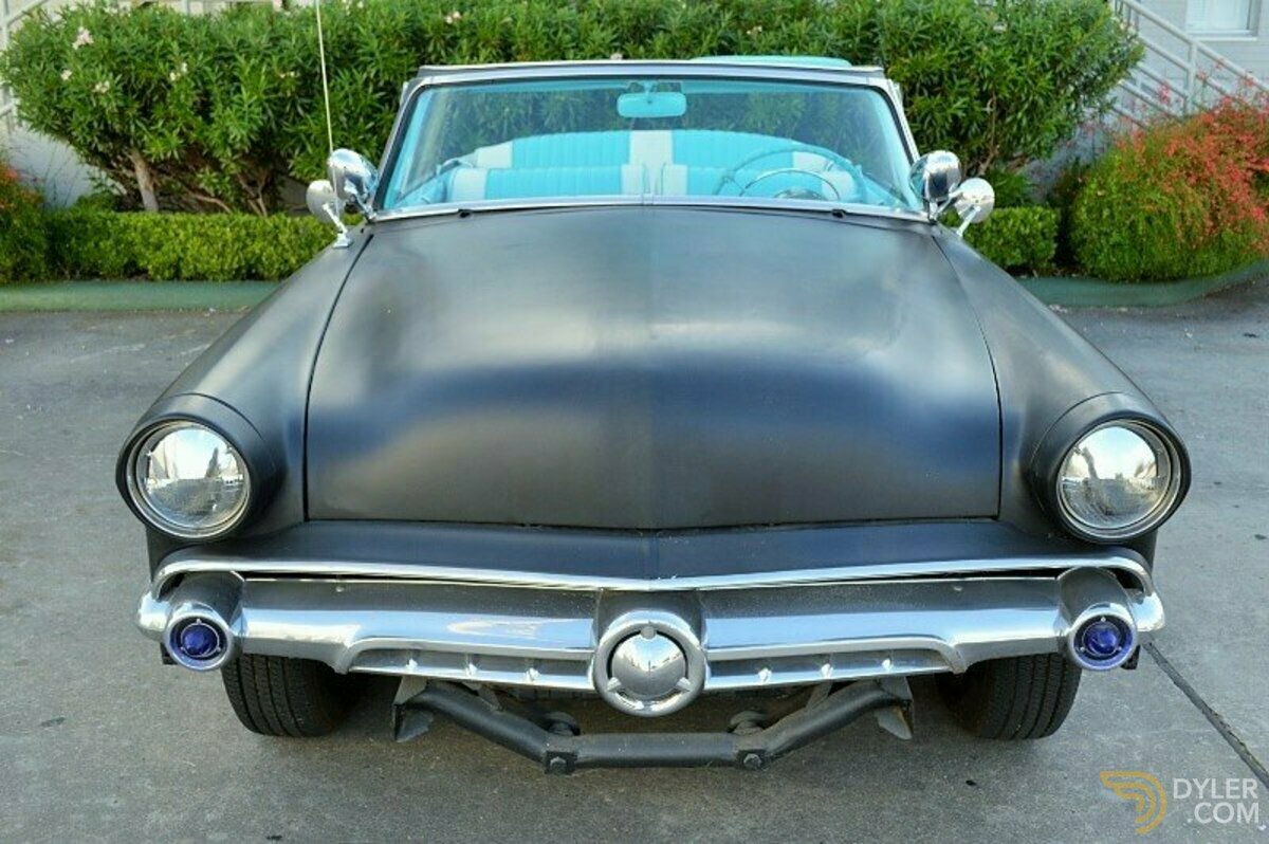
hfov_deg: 53.2
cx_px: 634
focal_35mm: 36
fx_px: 1268
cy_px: 422
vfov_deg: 36.8
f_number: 5.6
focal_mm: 24
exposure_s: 1/125
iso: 220
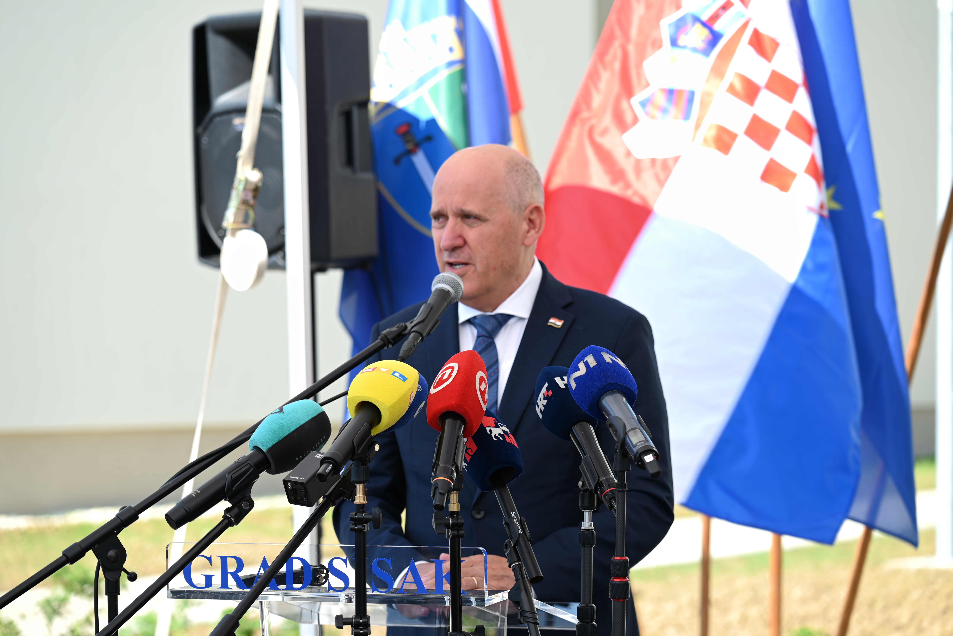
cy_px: 318
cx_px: 476
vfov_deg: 13.7
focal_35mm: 100
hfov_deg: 20.4
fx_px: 2648
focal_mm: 100
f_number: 4
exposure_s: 1/160
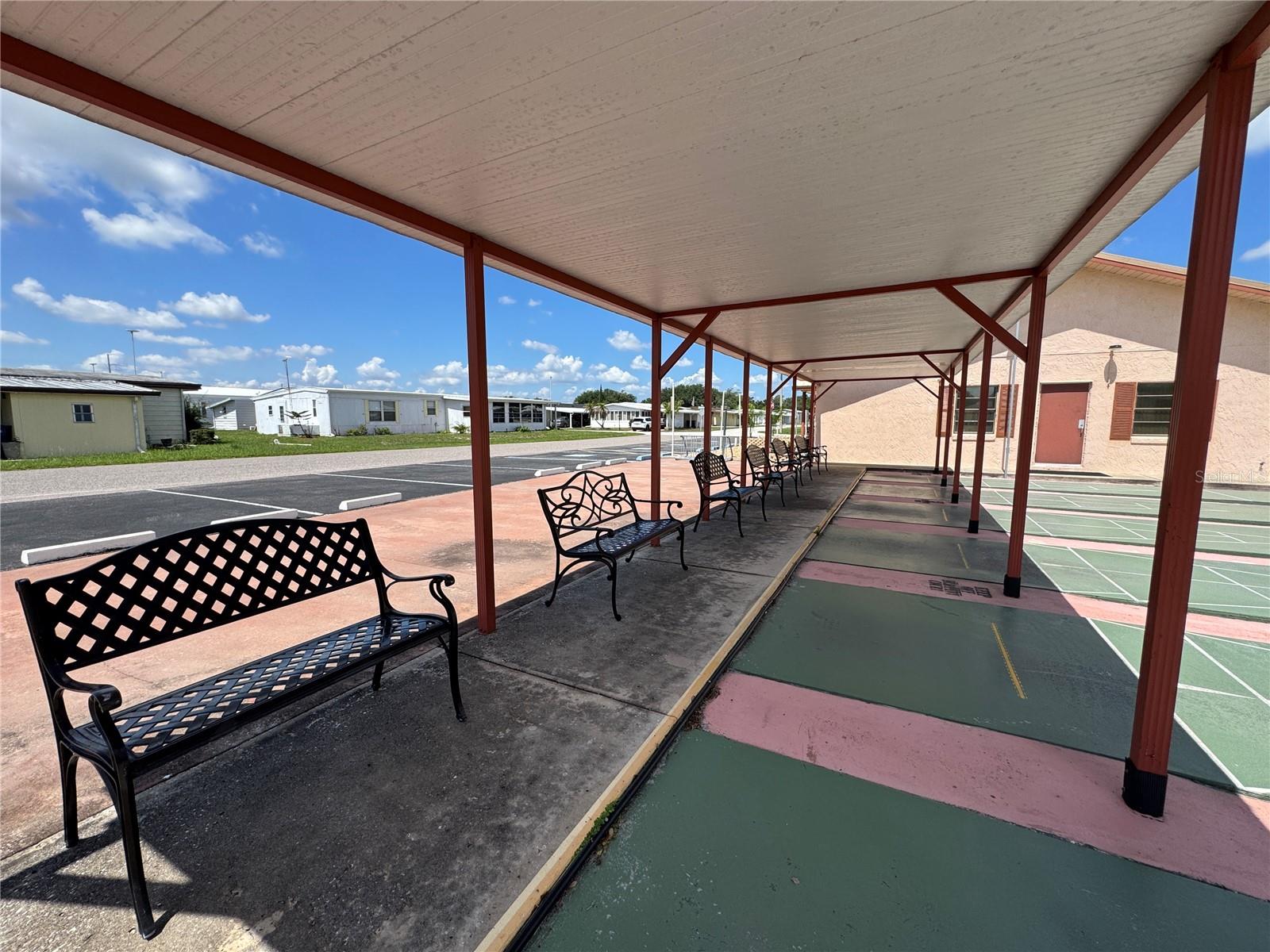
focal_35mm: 14
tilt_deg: -6.5
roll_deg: -0.3
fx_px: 514
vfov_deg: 85.7
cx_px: 635
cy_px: 476
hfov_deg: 102.1
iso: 40
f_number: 2.2
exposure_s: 1/1880
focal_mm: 2.22
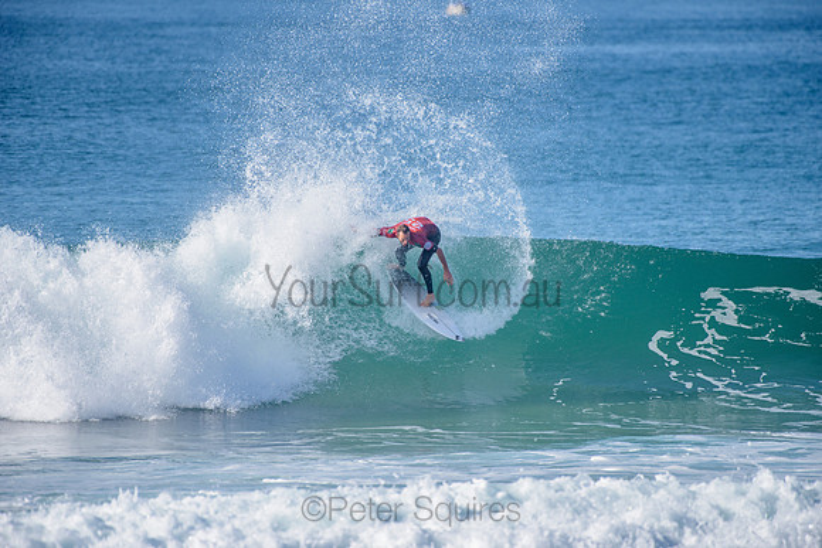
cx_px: 411
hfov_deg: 4.1
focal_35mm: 500
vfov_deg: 2.8
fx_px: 11419
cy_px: 274
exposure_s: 1/1600
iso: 180
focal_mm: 500
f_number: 5.6
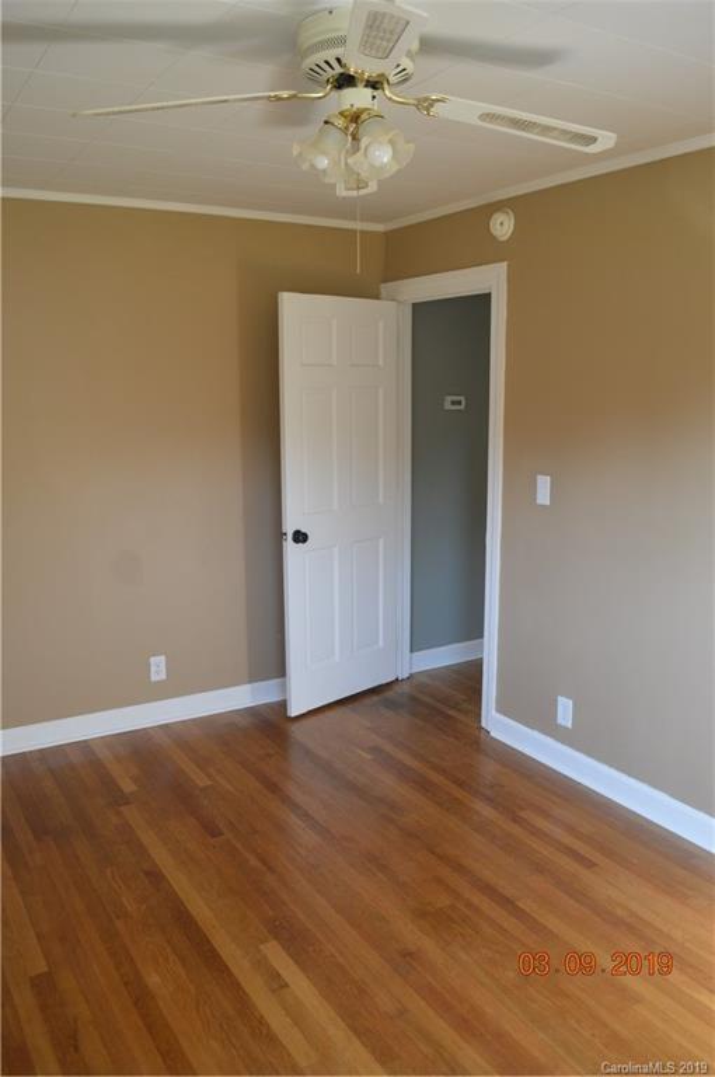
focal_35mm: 27
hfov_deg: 47.8
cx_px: 358
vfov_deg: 67.4
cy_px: 538
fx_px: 806
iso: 450
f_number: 3.5
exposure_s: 1/60
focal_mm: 18
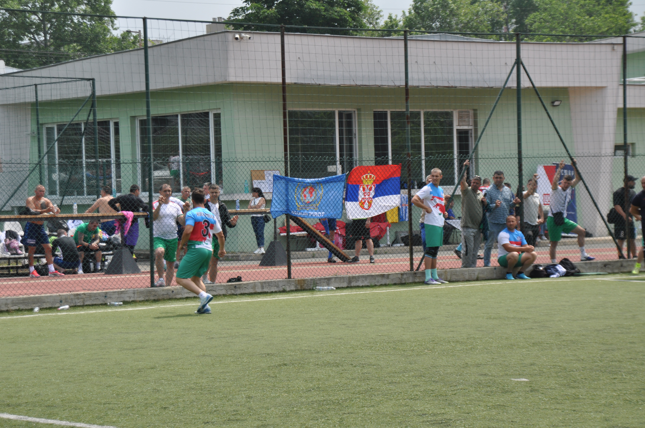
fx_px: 1772
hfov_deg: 20.6
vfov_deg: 13.8
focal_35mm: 99
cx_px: 322
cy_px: 214
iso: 200
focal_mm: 66
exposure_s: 1/500
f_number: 5.6
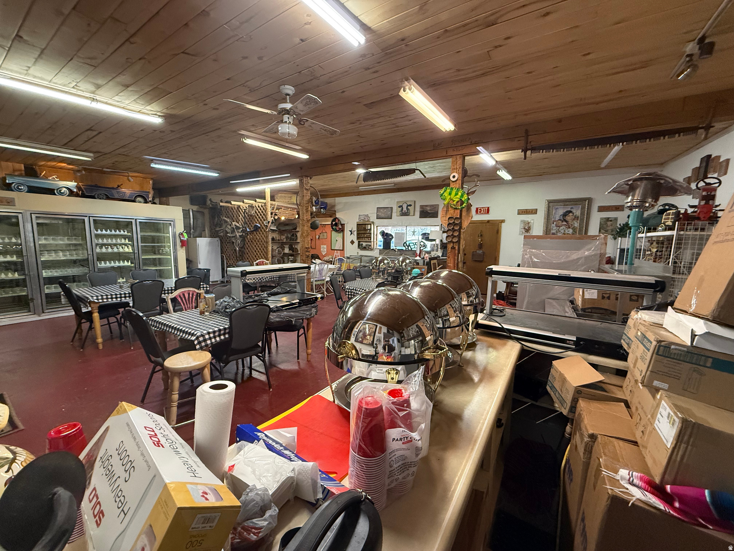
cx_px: 367
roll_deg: -1.1
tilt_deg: -5.9
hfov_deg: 102.1
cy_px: 276
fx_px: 297
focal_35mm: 14
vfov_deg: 85.7
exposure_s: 1/120
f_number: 2.2
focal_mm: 2.22
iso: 640
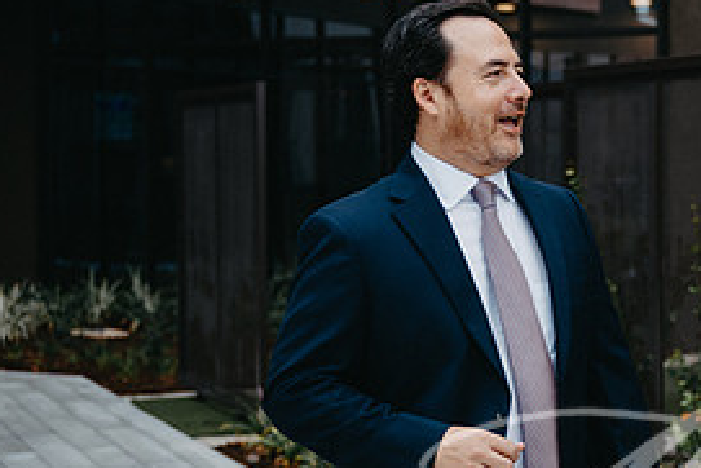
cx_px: 675
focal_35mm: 92
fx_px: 1792
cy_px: 218
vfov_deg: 14.9
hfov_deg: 21.5
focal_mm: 43
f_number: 2.8
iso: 100
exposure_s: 1/400
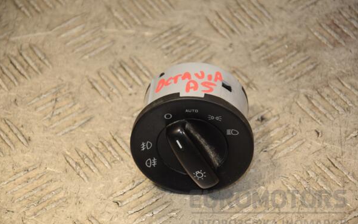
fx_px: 1576
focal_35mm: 162
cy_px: 119
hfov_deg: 13.0
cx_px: 178
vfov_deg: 8.1
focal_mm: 105
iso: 800
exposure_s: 1/160
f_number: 5.6
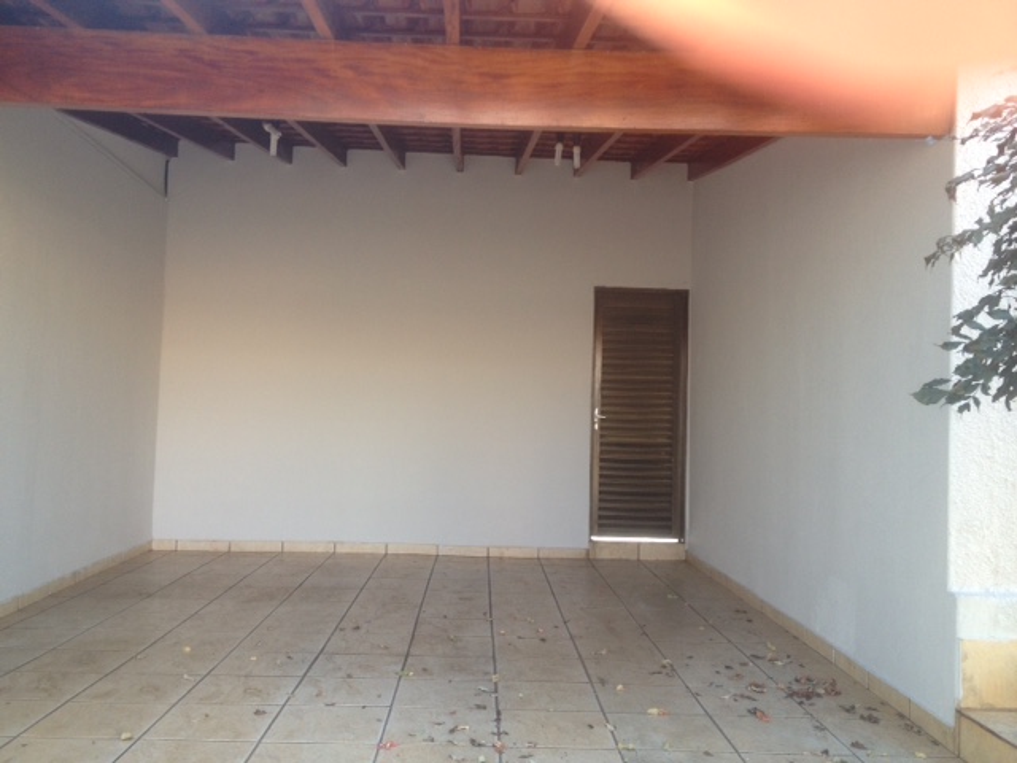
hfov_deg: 52.6
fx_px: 1028
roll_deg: +0.9
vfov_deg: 40.7
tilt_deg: +1.1
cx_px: 508
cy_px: 382
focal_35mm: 35
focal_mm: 4.28
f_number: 2.4
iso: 50
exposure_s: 1/60
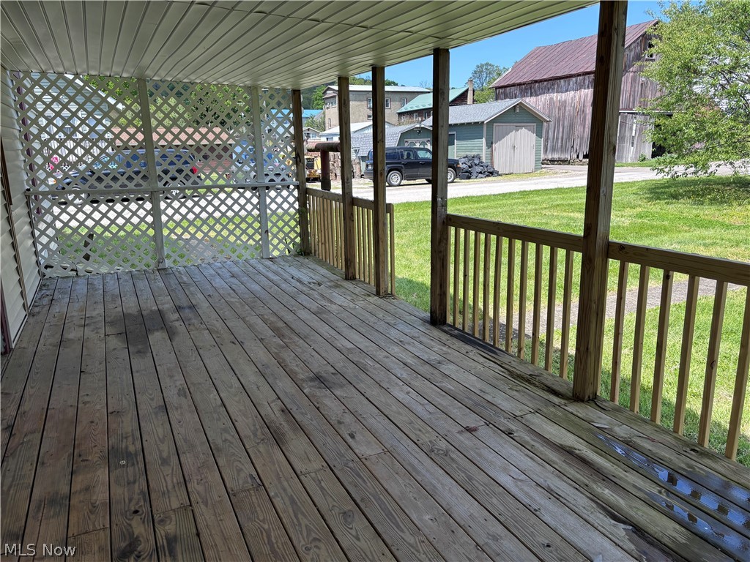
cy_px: 281
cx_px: 375
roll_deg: +1.6
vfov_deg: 53.1
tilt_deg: -14.5
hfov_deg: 67.3
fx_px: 563
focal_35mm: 26
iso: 50
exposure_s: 1/1103
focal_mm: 5.96
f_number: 1.6
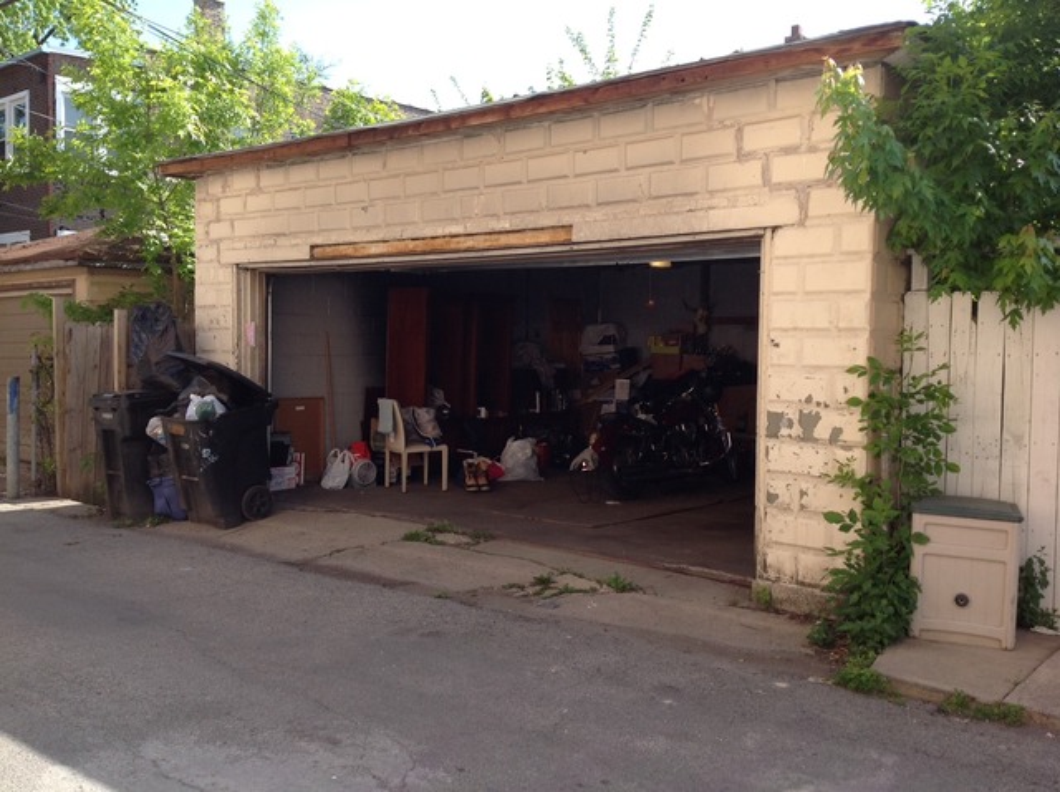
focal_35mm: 35
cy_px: 396
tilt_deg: -2.3
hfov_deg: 52.7
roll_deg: -0.1
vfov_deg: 40.6
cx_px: 530
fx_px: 1070
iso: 50
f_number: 2.4
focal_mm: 4.28
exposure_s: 1/581
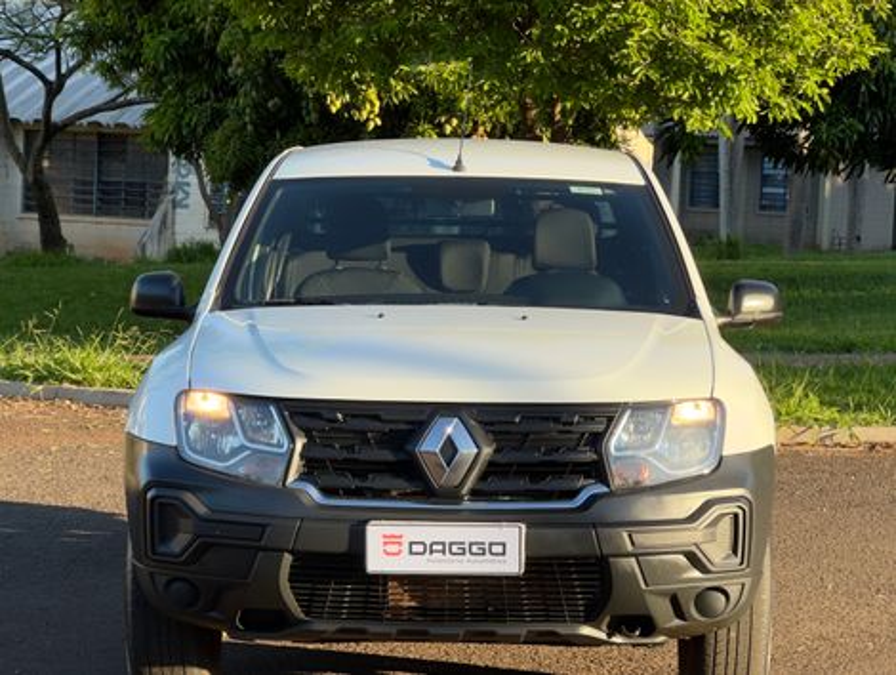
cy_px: 338
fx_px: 1996
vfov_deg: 19.2
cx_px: 448
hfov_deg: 25.3
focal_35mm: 77
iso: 25
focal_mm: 9
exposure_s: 1/115
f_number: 2.8
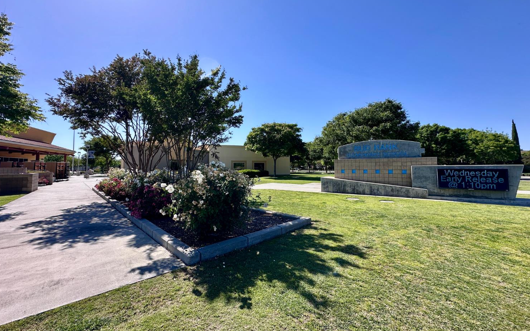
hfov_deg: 101.5
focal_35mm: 15
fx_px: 217
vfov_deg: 74.7
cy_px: 156
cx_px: 263
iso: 40
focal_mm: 2.22
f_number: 2.2
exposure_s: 1/1511
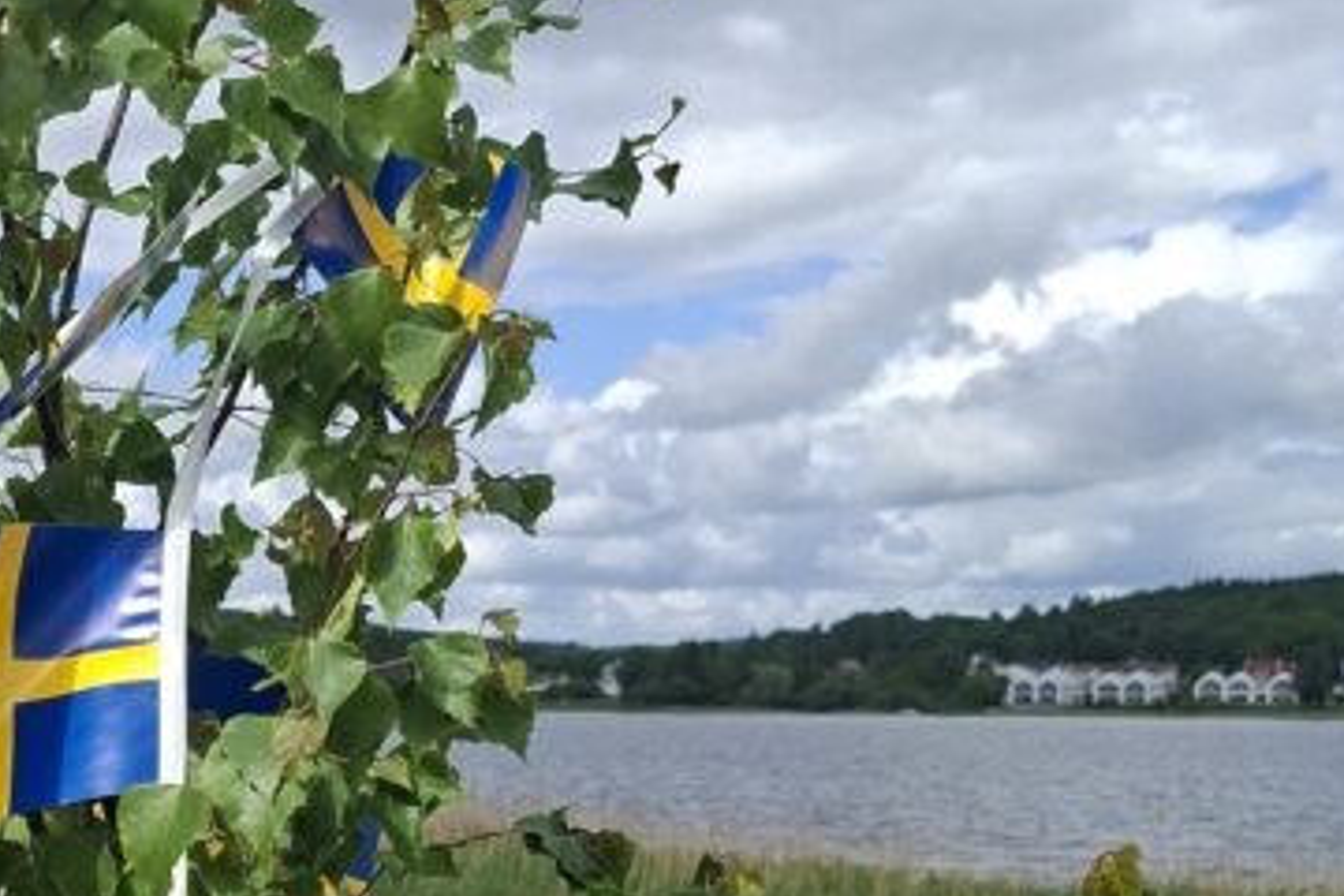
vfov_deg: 19.7
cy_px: 795
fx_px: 2538
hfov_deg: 28.4
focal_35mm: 68
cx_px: 108
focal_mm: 5.54
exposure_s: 1/1412
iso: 50
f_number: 1.8
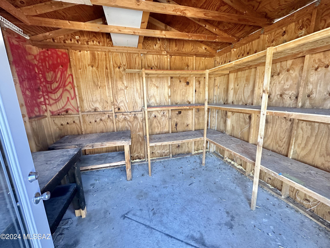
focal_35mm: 14
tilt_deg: -14.6
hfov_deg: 102.1
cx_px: 165
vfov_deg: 85.7
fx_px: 133
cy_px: 124
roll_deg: +2.5
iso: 200
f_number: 2.2
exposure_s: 1/99
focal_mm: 2.22
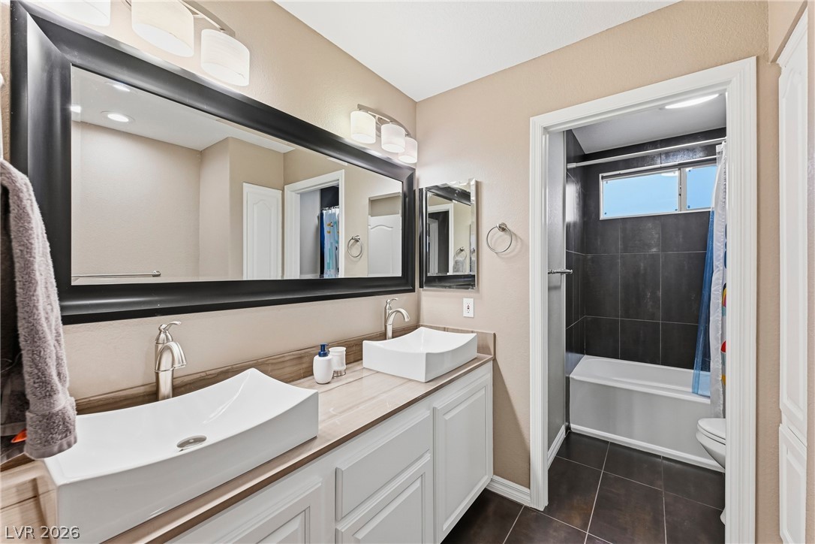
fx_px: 317
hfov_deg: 104.3
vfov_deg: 81.2
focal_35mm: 14
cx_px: 408
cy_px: 272
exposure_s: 1/320
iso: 1600
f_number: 9
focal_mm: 14
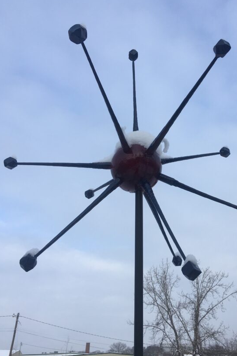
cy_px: 178
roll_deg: +0.0
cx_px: 166
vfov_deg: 50.7
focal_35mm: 38
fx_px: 375
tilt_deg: +28.3
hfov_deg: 34.6
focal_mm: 4.15
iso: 25
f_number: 2.2
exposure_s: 1/1115
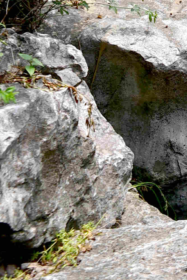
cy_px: -252
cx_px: 410
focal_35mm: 127
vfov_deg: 14.0
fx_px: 990
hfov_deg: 9.8
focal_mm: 28
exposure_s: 1/250
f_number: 8
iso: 100
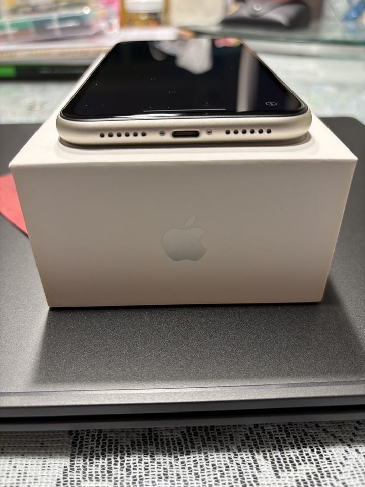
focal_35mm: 26
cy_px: 244
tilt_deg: -34.4
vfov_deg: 67.3
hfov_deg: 53.0
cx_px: 182
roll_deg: -0.9
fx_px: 366
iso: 100
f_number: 1.6
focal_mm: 5.96
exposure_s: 1/60
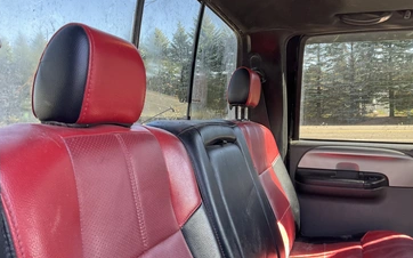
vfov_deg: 37.2
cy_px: 123
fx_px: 383
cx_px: 210
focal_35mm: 34
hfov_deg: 56.7
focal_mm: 3
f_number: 1.8
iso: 64
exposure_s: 1/89
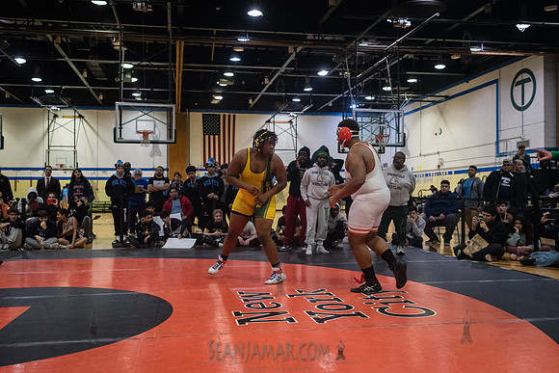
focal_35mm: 35
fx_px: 551
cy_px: 186
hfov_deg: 53.8
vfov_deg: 37.4
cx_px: 277
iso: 8000
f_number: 4
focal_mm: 35
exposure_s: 1/500
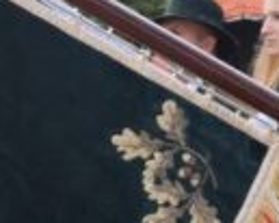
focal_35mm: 210
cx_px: 169
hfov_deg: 9.2
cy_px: -63
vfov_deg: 7.3
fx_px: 1731
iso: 400
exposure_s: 1/250
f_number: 8
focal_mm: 25
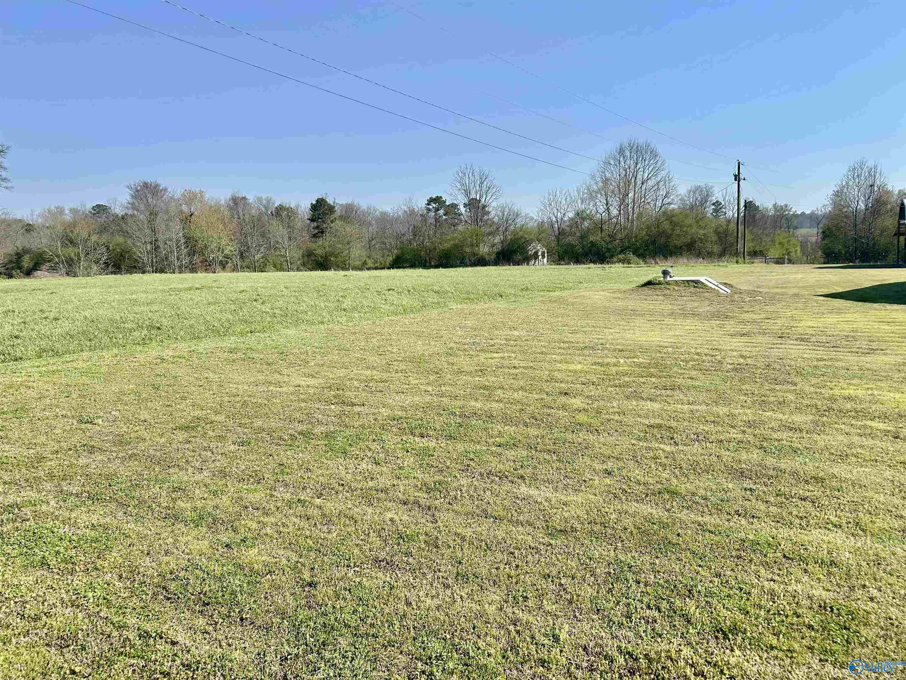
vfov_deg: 53.1
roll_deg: +3.5
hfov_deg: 67.3
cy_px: 340
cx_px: 453
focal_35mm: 26
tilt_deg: -6.0
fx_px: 680
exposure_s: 1/3831
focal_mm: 5.7
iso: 50
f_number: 1.5
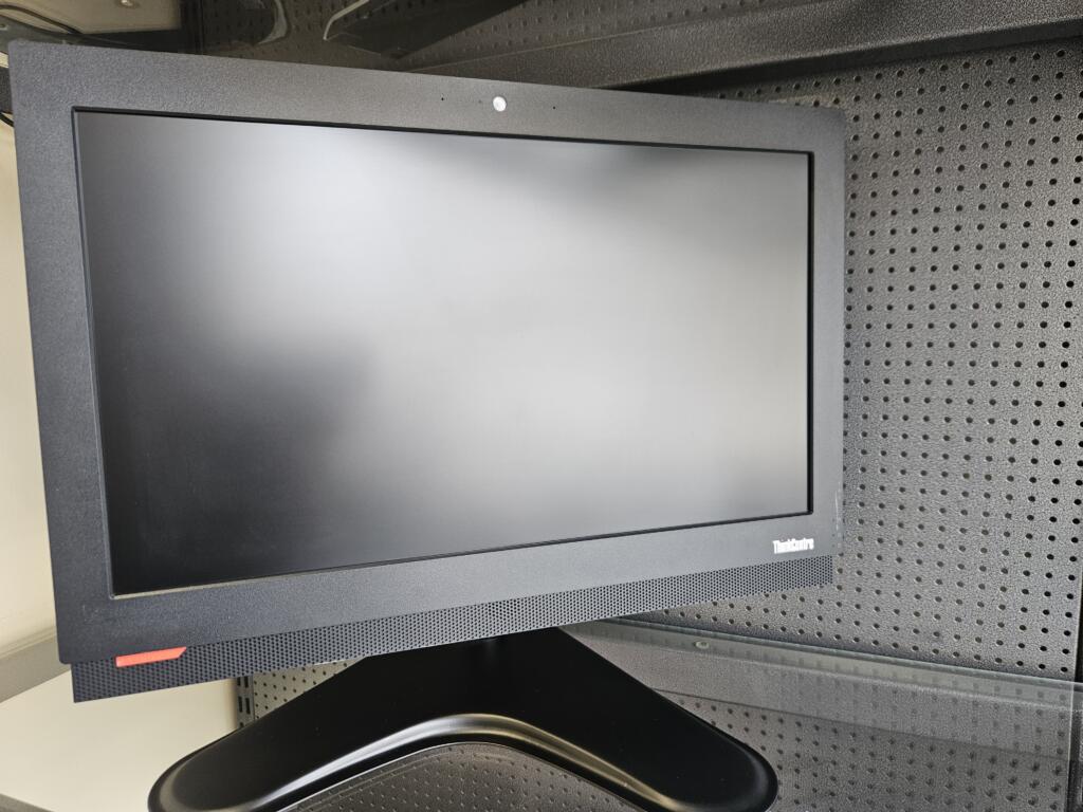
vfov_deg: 58.9
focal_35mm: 23
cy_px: 406
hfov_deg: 73.9
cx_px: 542
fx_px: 720
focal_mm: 5.4
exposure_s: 1/100
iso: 250
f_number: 1.8
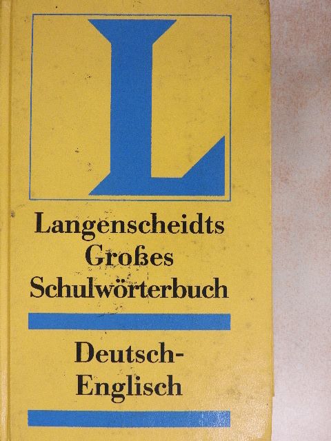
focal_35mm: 40
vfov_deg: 46.8
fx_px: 510
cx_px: 166
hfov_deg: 36.0
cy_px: 220
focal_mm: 7.2
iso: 560
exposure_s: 1/80
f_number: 3.8
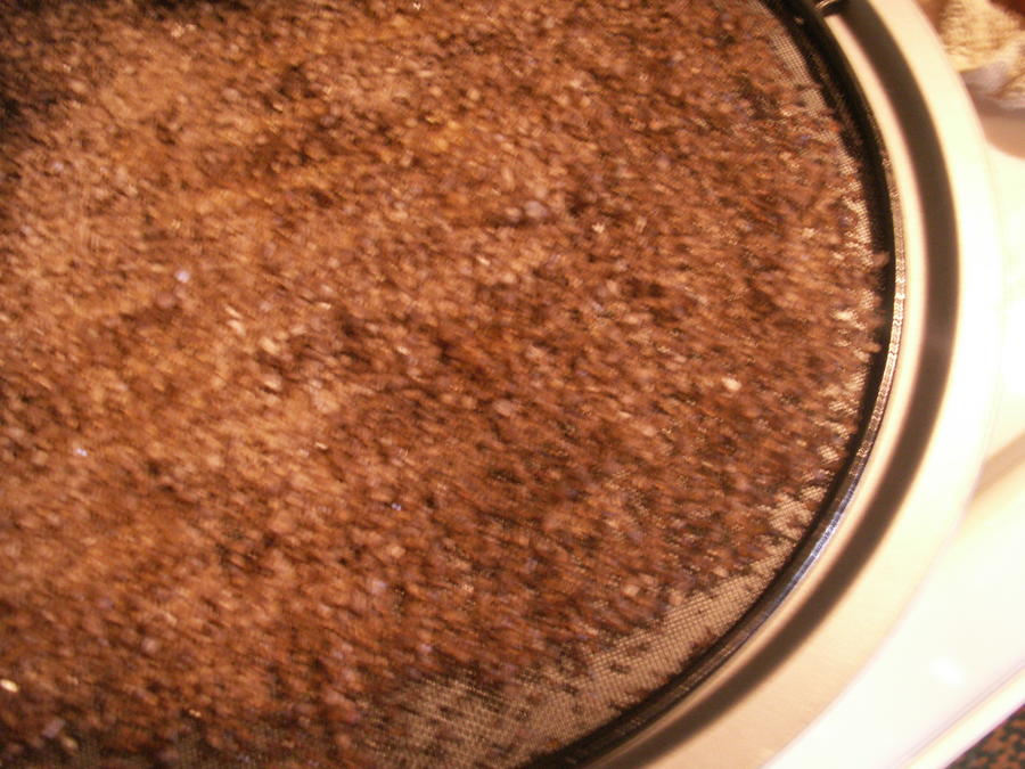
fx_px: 1036
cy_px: 384
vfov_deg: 40.7
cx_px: 512
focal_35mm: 35
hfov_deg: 52.6
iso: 160
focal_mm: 5.86
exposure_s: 1/2.5
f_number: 2.8
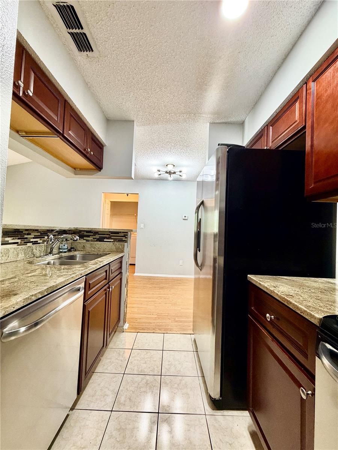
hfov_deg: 85.7
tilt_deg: +2.2
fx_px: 182
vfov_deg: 102.1
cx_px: 169
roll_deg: -2.2
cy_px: 225
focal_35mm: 14
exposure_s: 1/60
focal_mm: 2.22
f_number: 2.2
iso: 320
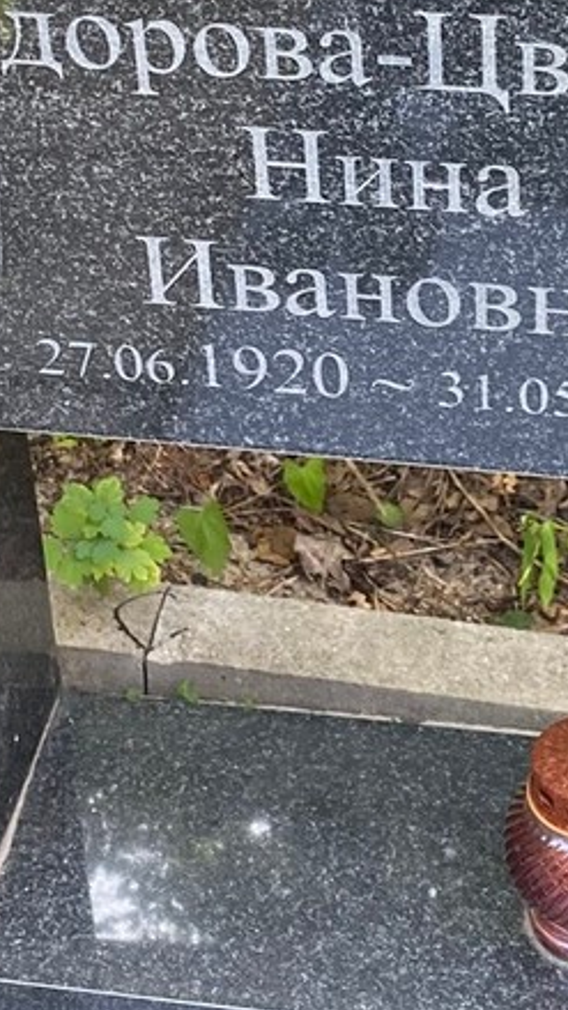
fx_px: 2490
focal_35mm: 93
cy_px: 154
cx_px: 407
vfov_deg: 22.5
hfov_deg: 13.0
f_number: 1.8
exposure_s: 1/121
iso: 64
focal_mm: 4.25
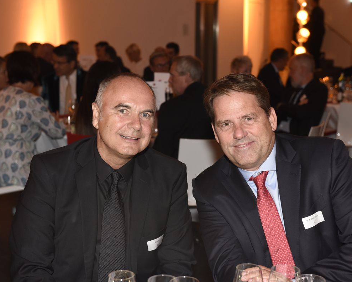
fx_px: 688
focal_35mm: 66
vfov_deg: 23.1
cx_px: 198
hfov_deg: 28.7
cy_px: 140
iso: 1600
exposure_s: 1/80
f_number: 4.5
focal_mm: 58
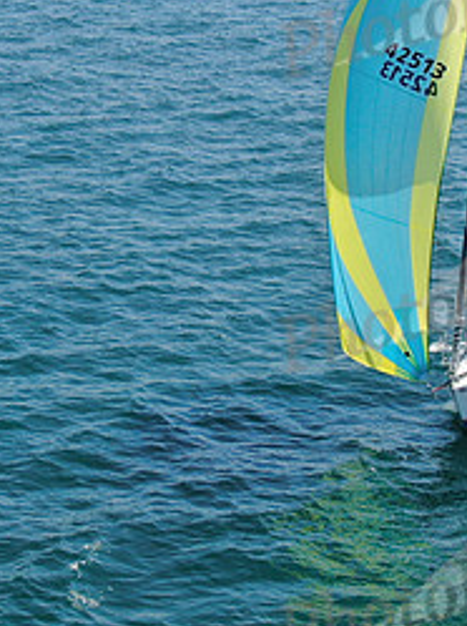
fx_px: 2020
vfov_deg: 17.5
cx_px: 136
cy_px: 192
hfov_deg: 13.2
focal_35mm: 112
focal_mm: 8.6
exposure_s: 1/640
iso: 100
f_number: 3.8
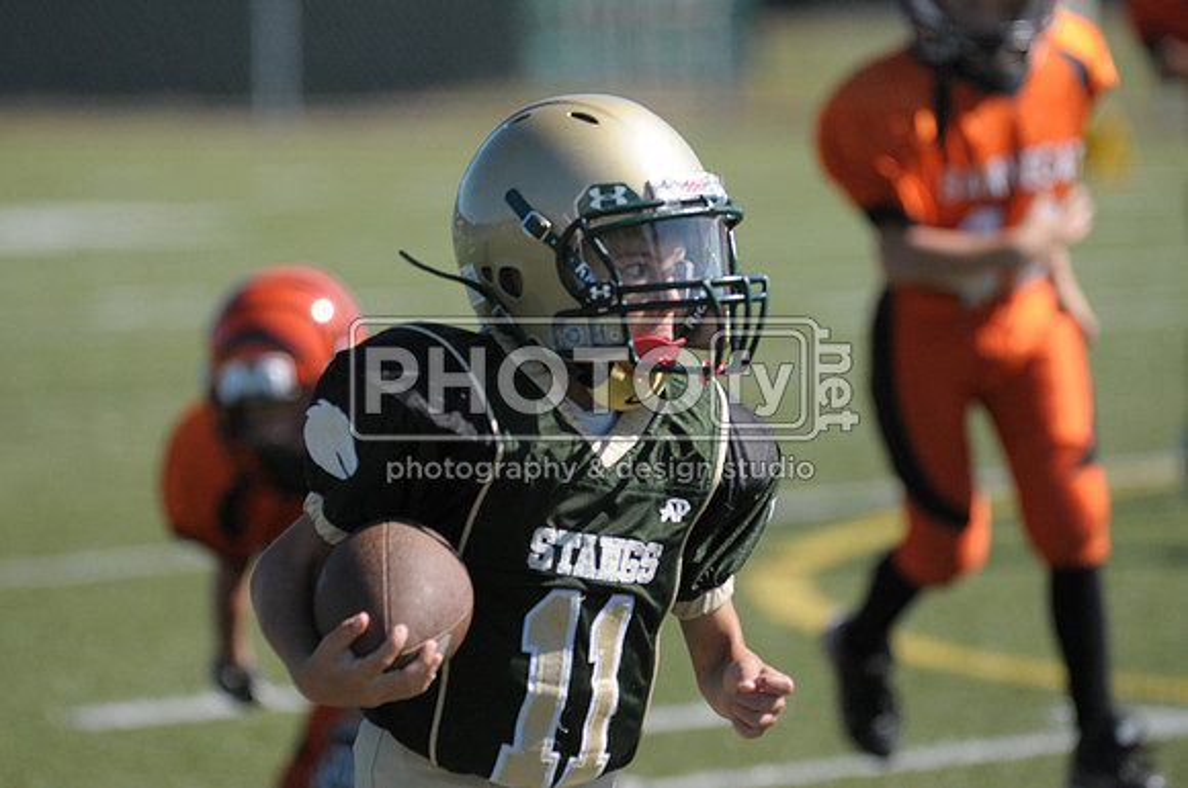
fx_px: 12852
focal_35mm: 390
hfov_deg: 5.3
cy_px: 394
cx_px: 594
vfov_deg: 3.5
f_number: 4
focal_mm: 260
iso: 640
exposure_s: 1/3200
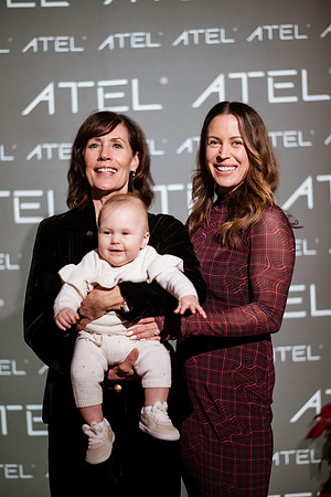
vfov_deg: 34.5
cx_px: 166
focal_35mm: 58
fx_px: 800
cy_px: 248
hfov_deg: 23.4
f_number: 1.4
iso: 320
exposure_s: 1/800
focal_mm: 58
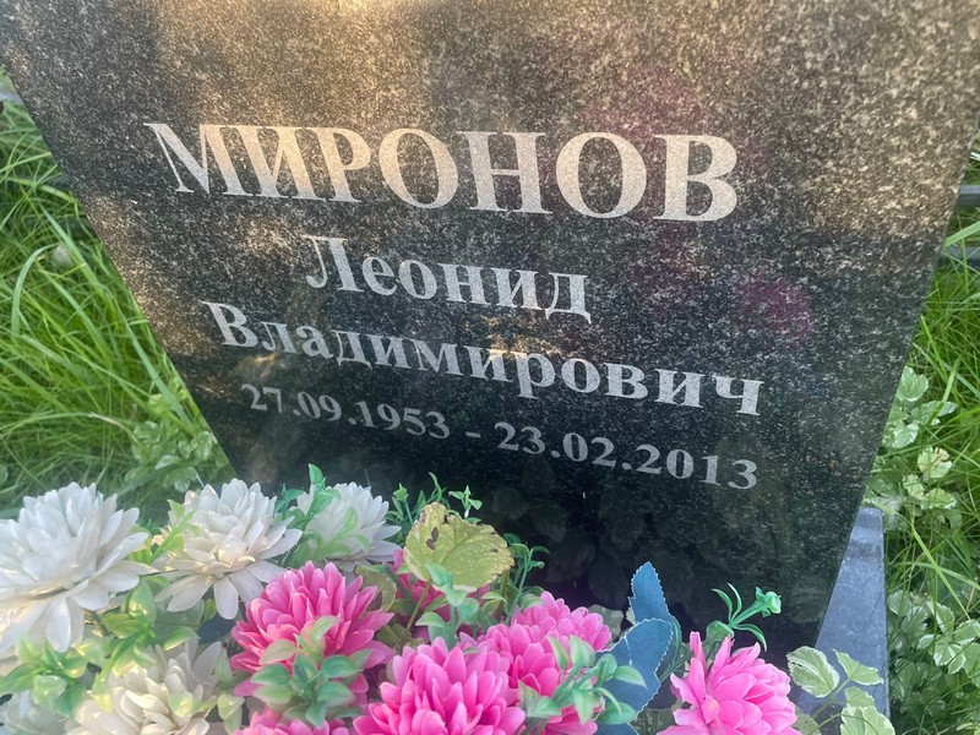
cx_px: 490
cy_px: 368
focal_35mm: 26
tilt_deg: -40.1
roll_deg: +9.4
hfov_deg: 67.3
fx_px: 736
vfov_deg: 53.1
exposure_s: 1/121
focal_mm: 4.2
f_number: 1.6
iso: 100
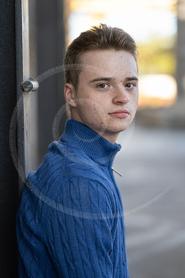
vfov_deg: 23.9
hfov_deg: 16.1
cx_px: 92
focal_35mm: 85
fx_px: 655
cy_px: 139
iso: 100
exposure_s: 1/250
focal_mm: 85
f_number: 1.8
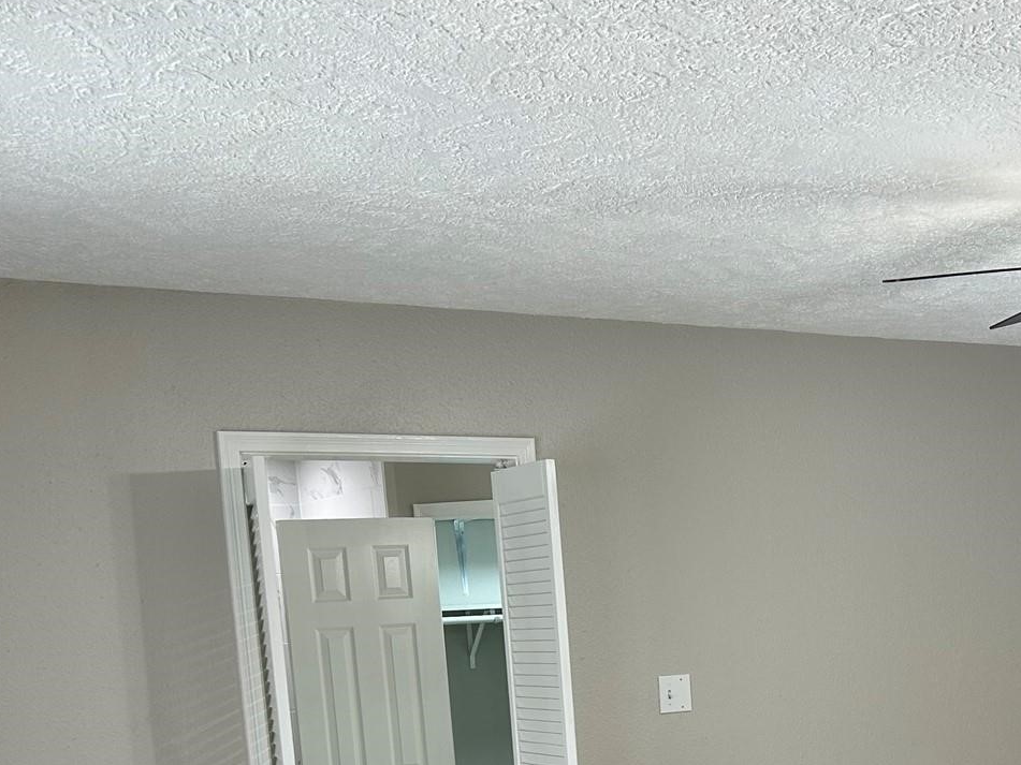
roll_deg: +3.6
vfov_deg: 24.7
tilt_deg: -6.1
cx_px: 765
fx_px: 1652
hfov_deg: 33.7
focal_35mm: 56
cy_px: 793
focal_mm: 5.7
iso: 64
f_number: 1.5
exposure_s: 1/120
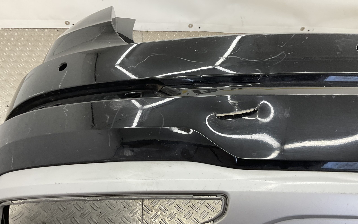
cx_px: 178
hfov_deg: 61.2
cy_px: 125
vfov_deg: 40.5
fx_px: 302
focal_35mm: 31
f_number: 1.8
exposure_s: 1/100
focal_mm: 3
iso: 40
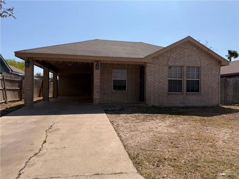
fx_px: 166
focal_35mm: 24
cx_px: 120
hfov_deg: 71.6
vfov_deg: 56.8
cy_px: 90
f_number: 1.78
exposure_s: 1/6711
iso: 80
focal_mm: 6.76
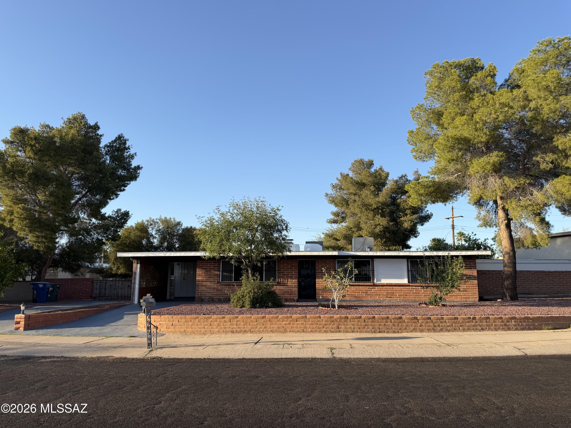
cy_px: 214
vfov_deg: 56.8
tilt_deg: +8.5
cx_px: 286
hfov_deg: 71.6
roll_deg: +0.3
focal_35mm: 24
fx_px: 396
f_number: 1.78
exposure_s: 1/1727
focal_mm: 6.76
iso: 80
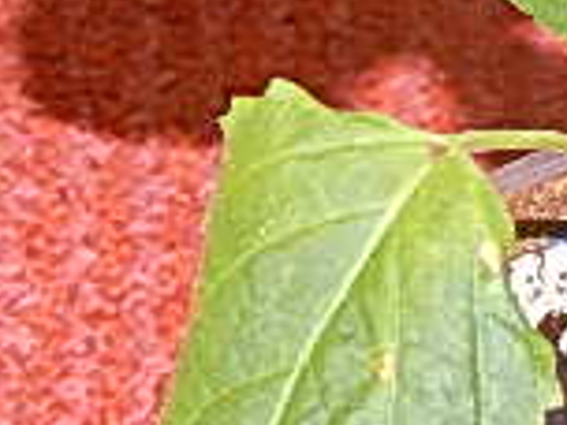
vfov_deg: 3.1
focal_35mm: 485
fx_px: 7944
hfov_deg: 4.1
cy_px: 254
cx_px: 832
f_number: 4.6
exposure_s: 1/30
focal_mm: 20.5
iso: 200
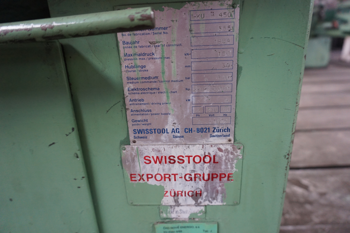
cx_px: 175
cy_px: 116
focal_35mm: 24
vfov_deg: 53.1
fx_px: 233
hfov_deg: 73.8
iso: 1250
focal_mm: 16
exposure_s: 1/60
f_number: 4
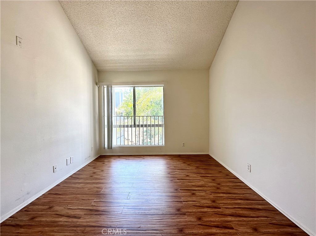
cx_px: 158
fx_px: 128
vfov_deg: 85.6
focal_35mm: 14
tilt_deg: -2.0
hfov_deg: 102.1
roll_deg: -0.9
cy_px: 118
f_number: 2.2
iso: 50
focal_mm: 2.22
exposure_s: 1/120
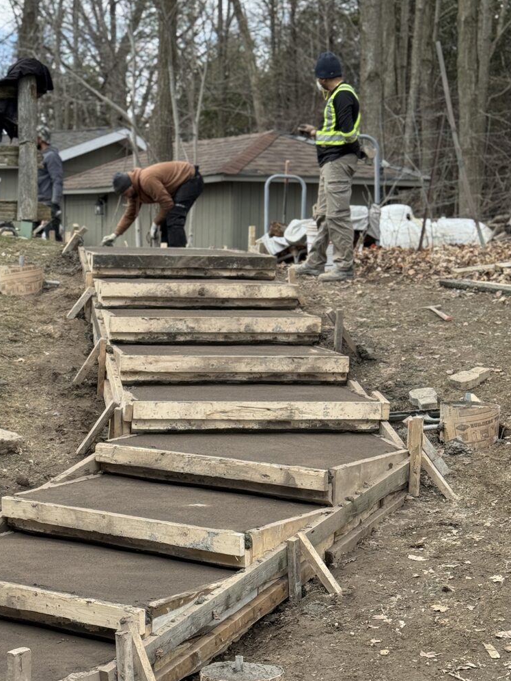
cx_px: 144
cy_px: 365
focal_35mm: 77
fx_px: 1515
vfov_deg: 25.3
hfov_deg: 19.0
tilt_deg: -3.6
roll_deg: -1.4
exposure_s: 1/926
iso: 64
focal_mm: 6.76
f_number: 1.78
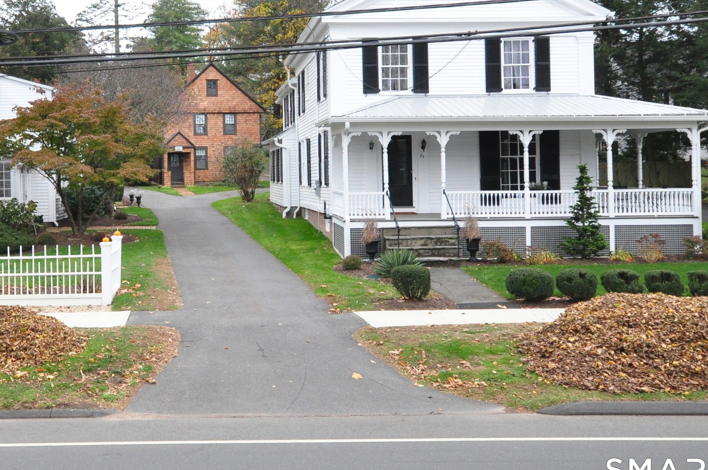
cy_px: 88
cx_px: 180
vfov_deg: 35.5
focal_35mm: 36
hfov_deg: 51.0
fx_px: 707
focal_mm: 14
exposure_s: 1/400
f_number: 7.1
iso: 1250
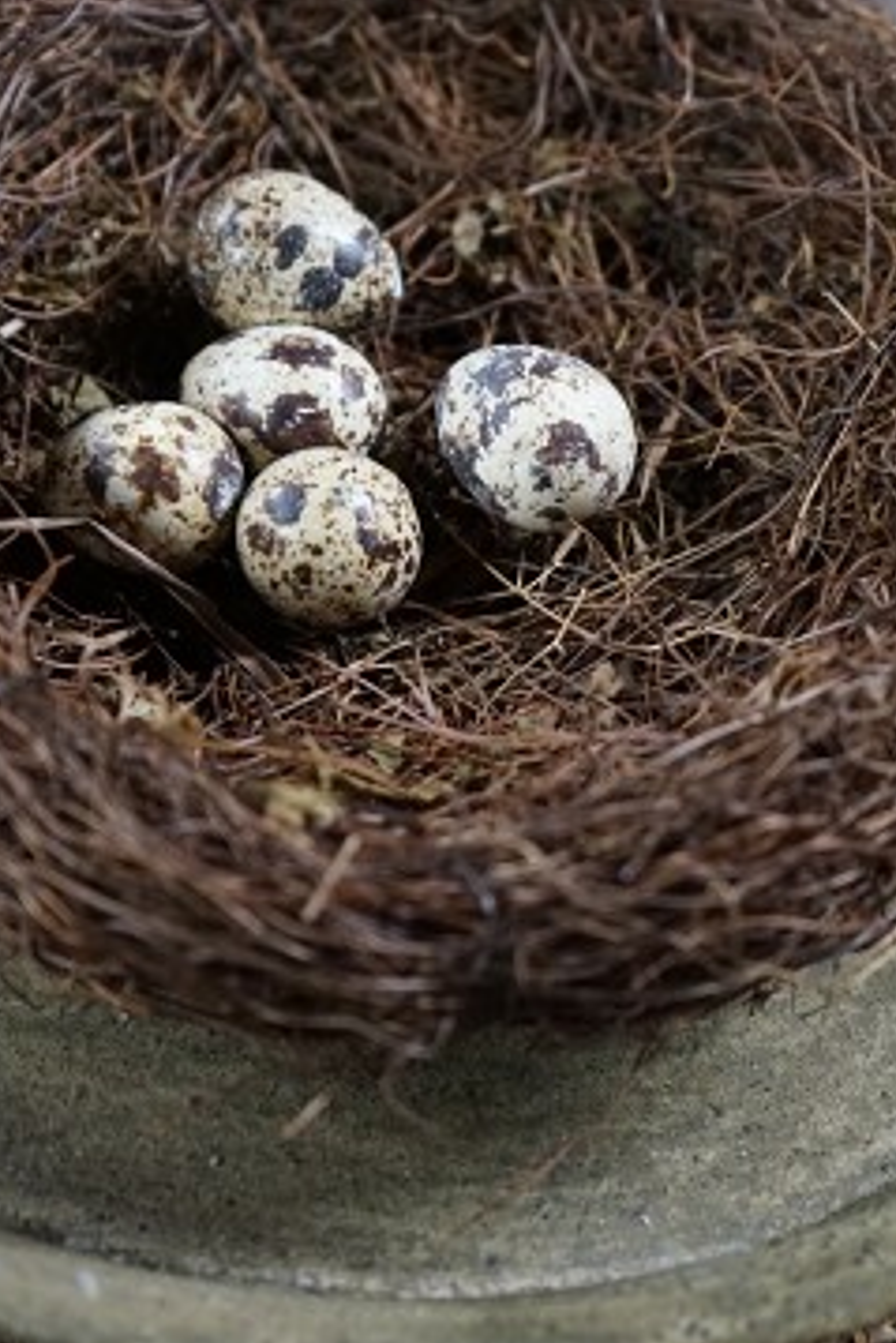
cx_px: 405
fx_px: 2685
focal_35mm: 72
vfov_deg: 28.0
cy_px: 581
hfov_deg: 18.9
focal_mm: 43
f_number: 4.5
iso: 4000
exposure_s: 1/60
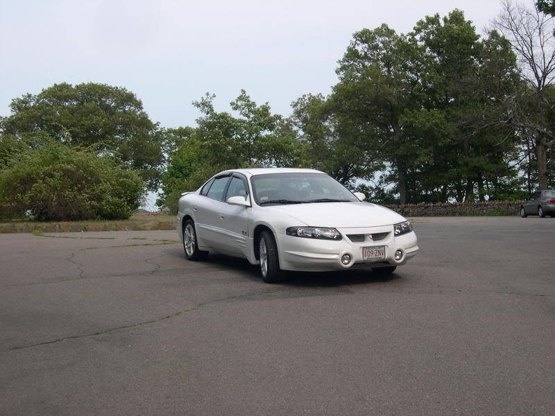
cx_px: 278
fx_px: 754
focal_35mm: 47
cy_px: 208
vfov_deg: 30.9
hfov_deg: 40.4
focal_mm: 10.1
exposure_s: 1/107
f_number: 8.4
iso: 100
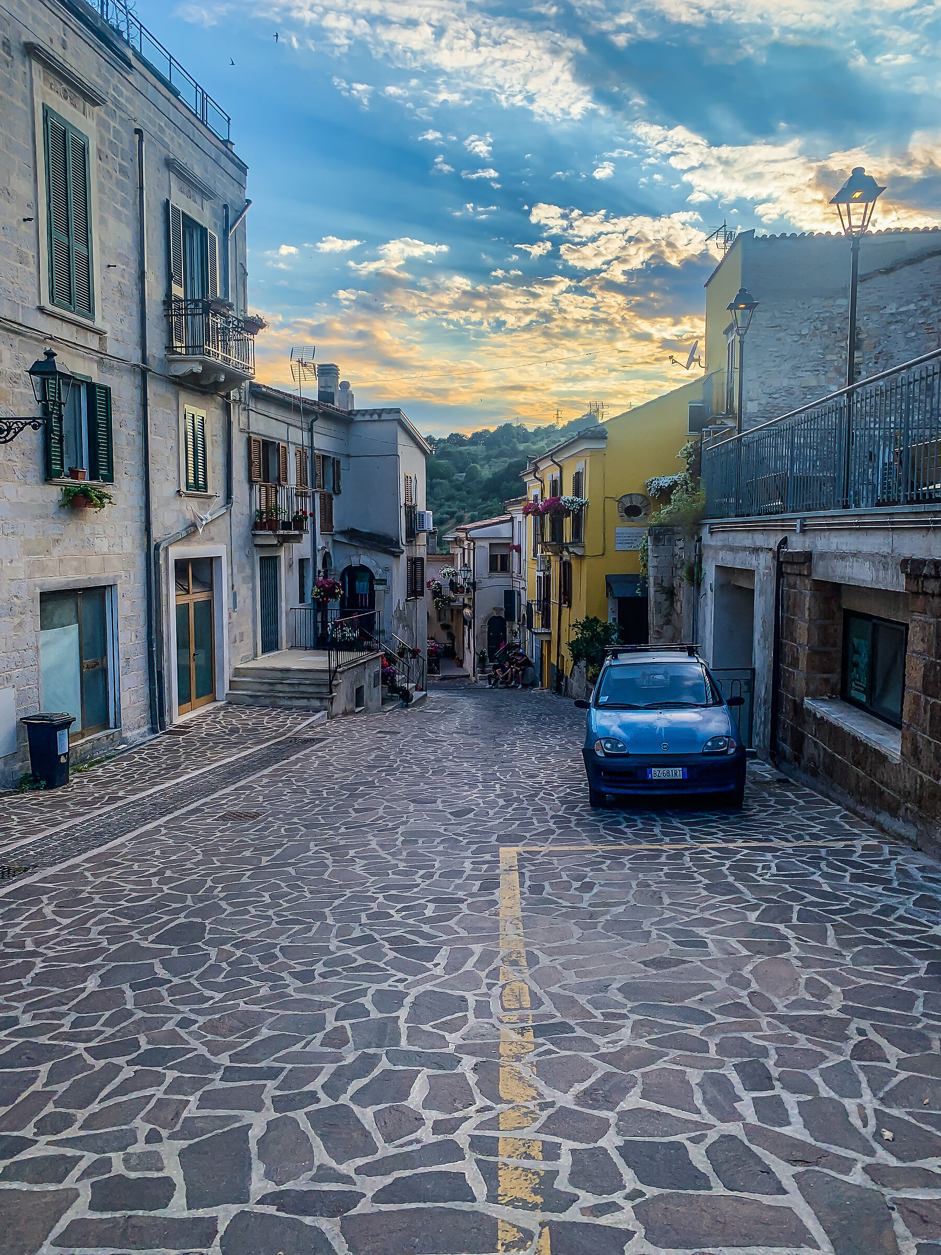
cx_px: 470
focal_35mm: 26
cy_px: 628
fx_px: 942
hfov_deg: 53.1
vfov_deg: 67.3
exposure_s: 1/1266
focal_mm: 4.25
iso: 25
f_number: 1.8
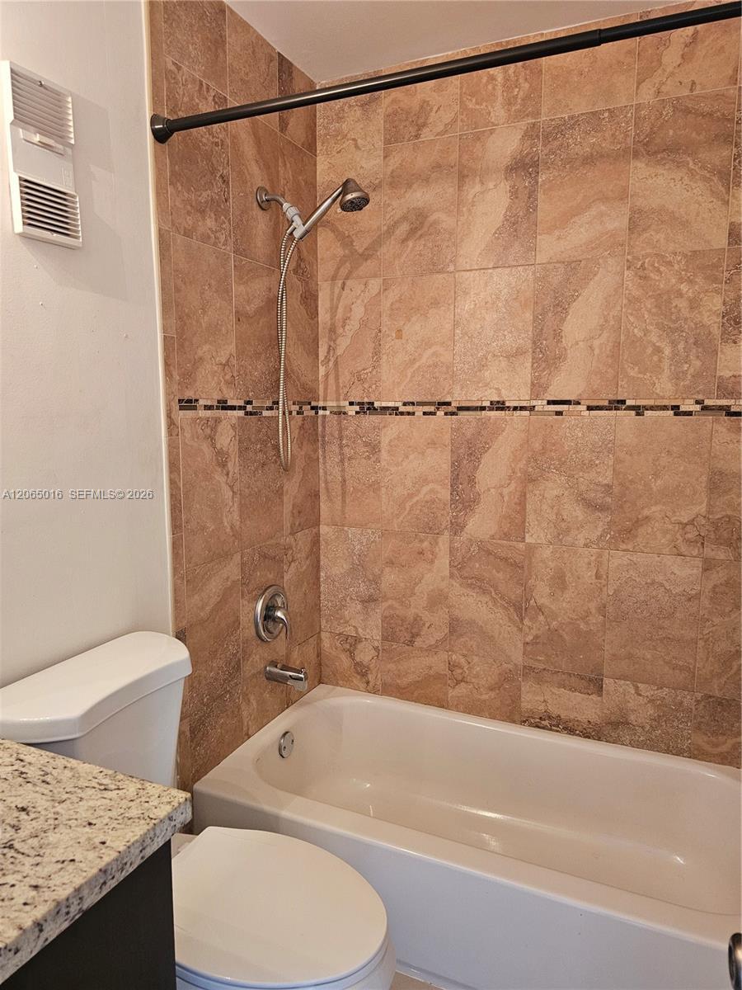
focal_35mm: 23
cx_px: 371
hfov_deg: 58.9
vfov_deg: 73.9
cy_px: 495
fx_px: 657
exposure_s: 1/120
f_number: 1.7
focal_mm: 6.3
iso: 400
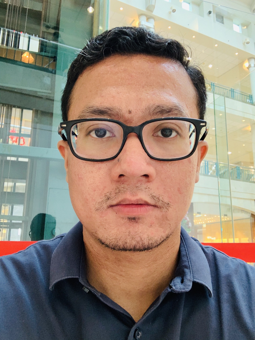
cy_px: 170
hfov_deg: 44.2
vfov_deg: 56.8
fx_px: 314
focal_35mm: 32
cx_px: 128
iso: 250
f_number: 2.2
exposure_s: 1/33
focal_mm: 2.87
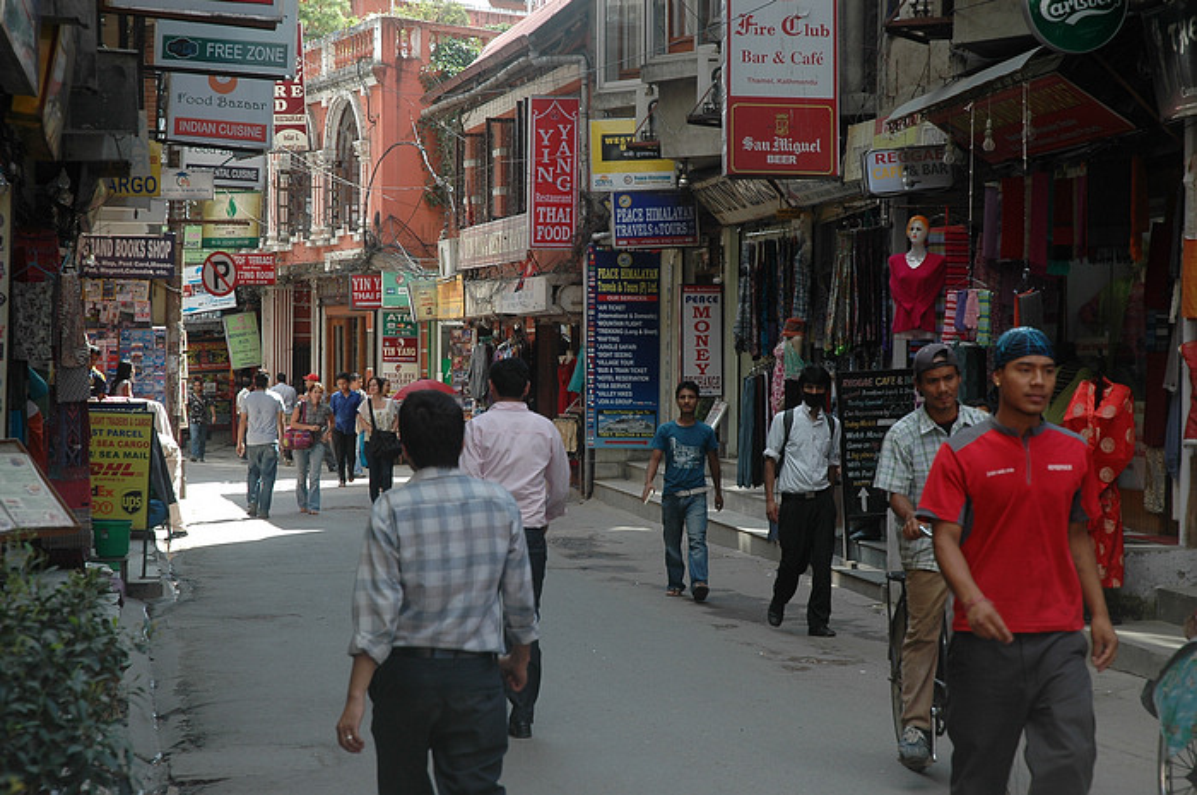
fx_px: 2790
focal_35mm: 84
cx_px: 598
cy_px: 398
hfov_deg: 24.2
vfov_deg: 16.2
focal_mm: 56
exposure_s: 1/160
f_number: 6.3
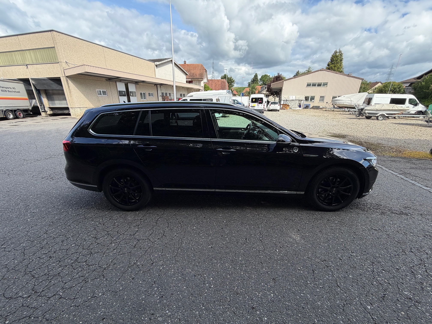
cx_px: 216
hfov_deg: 102.1
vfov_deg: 85.7
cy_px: 162
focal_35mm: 14
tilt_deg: -19.7
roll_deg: -0.4
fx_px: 175
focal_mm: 2.22
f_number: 2.2
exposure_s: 1/726
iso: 40
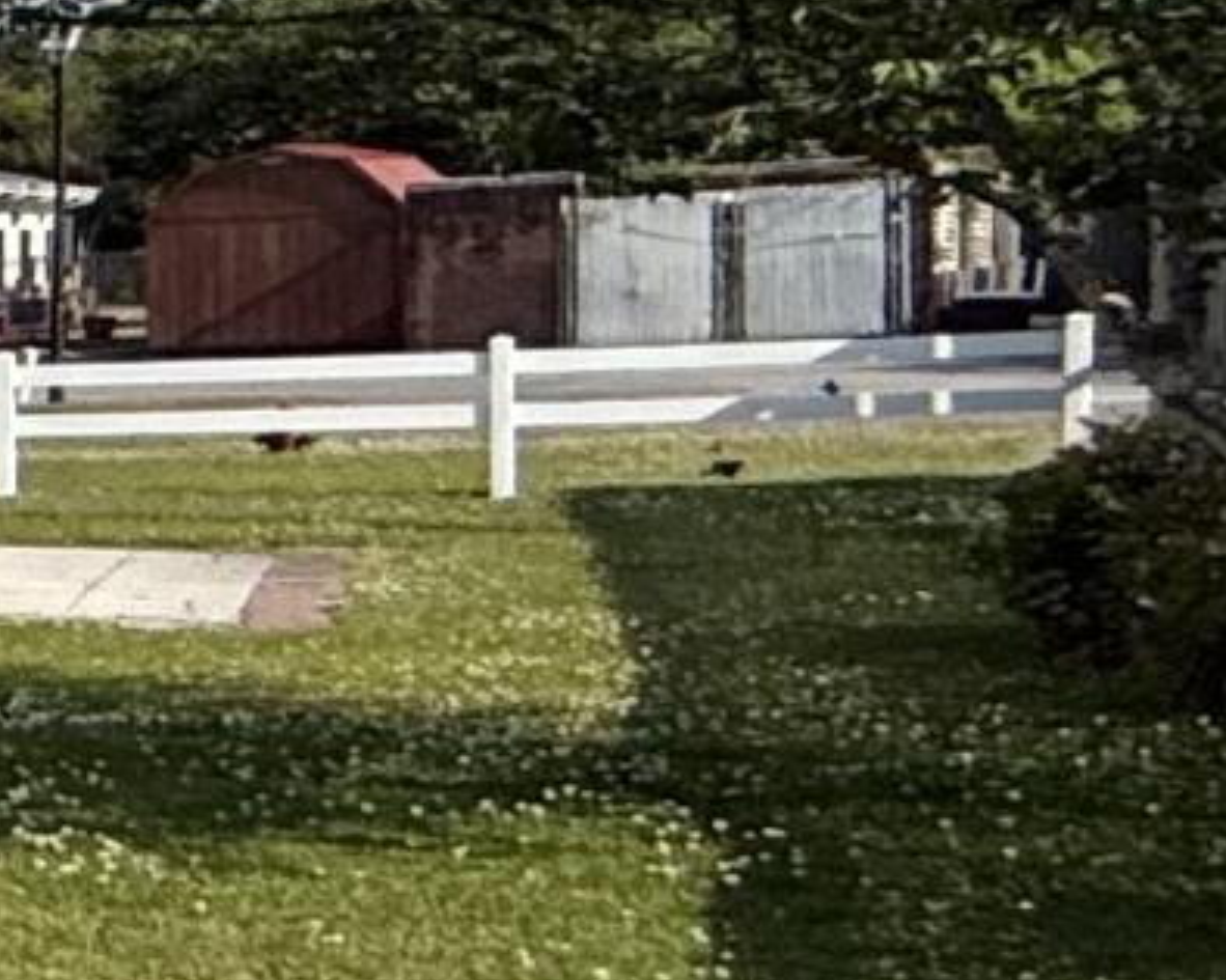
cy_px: 619
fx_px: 3773
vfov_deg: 14.8
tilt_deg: +0.6
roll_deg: +5.2
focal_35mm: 104
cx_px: -3286
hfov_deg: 9.0
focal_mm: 2.22
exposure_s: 1/2611
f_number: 2.2
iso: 50
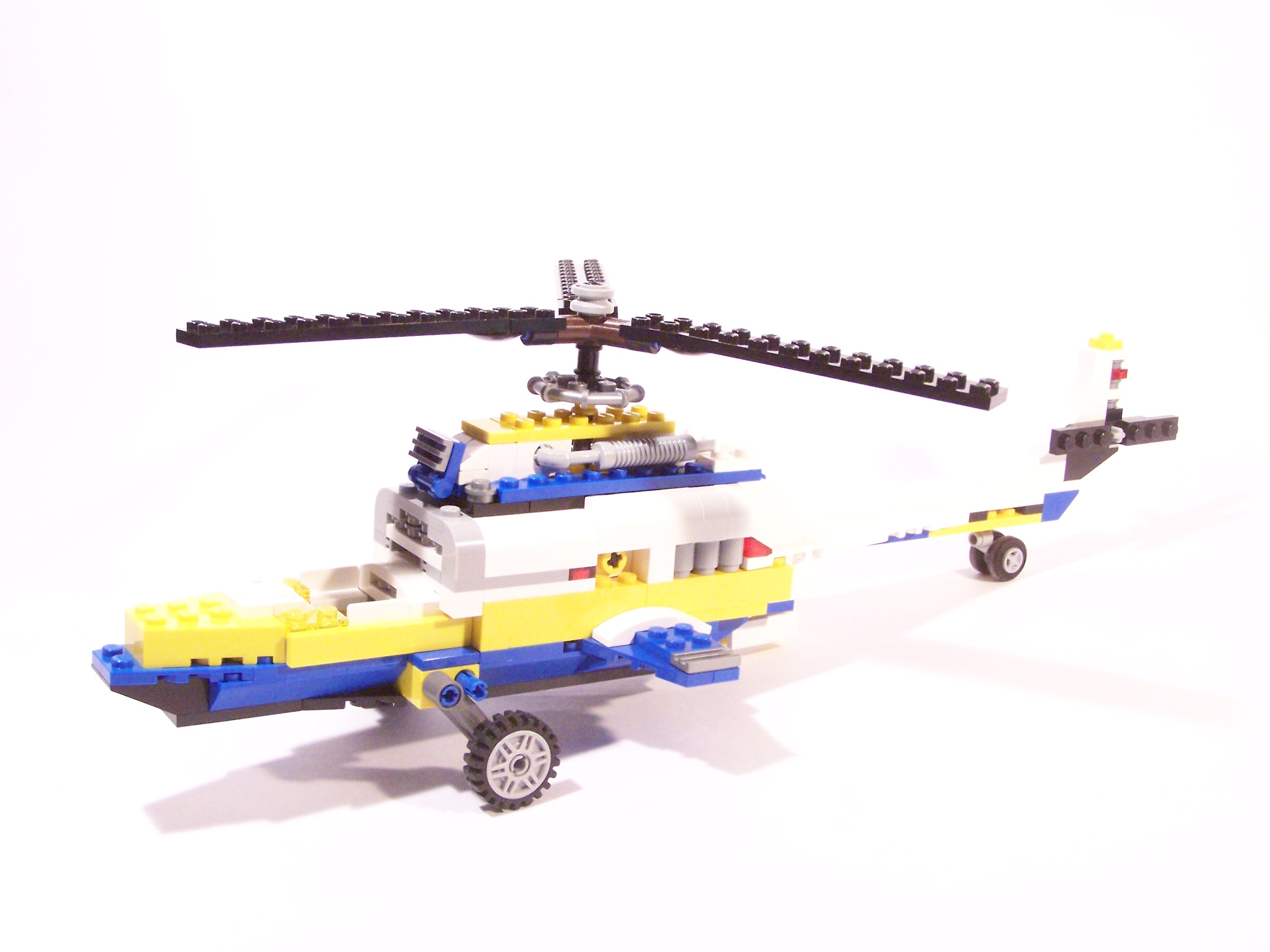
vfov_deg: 30.3
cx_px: 635
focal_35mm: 48
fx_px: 1761
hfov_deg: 39.7
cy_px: 476
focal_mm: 8
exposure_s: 1/20
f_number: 3.6
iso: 400
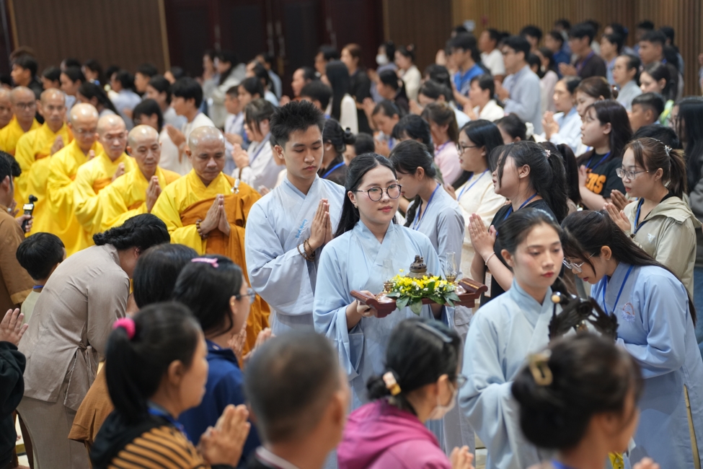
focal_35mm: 83
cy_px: 234
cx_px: 352
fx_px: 1621
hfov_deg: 24.5
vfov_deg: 16.5
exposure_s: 1/160
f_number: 2.8
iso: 2000
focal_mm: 83
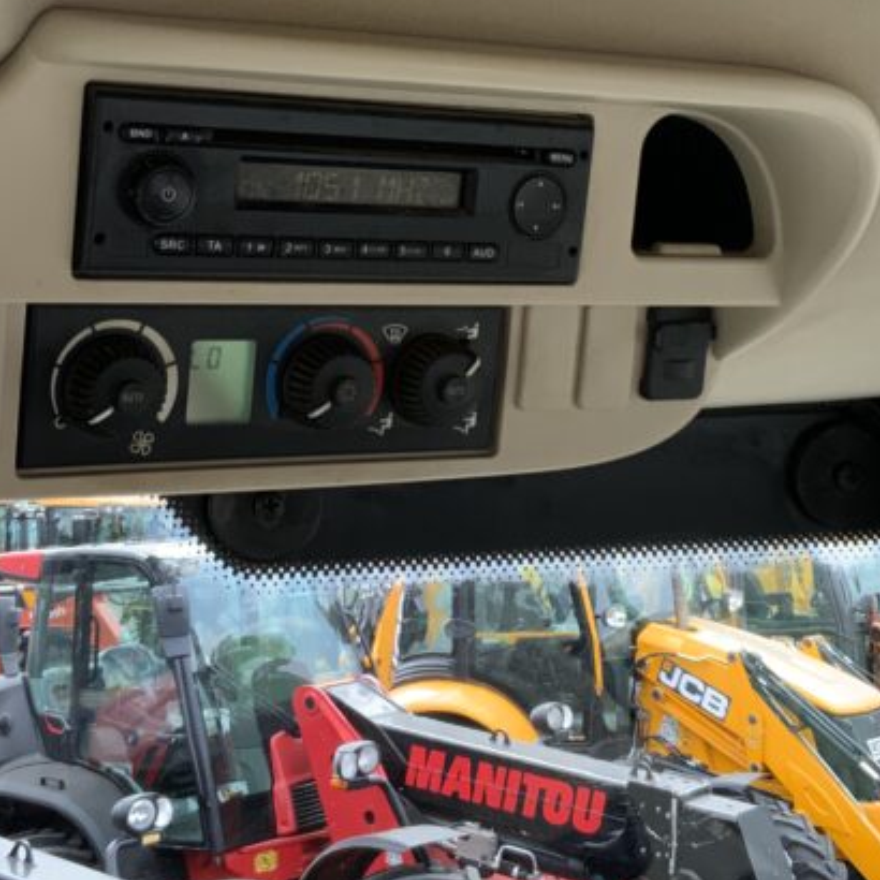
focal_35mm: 64
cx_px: 406
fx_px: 1841
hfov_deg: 26.9
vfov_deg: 26.6
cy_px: 240
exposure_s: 1/128
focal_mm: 3
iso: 16
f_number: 1.8
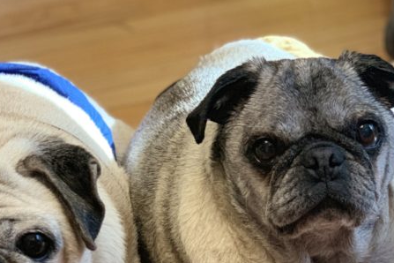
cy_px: 294
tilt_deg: -31.1
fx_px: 1357
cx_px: 149
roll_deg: +3.2
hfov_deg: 16.5
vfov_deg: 10.9
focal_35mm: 124
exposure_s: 1/60
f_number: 2.4
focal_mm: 6
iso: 200
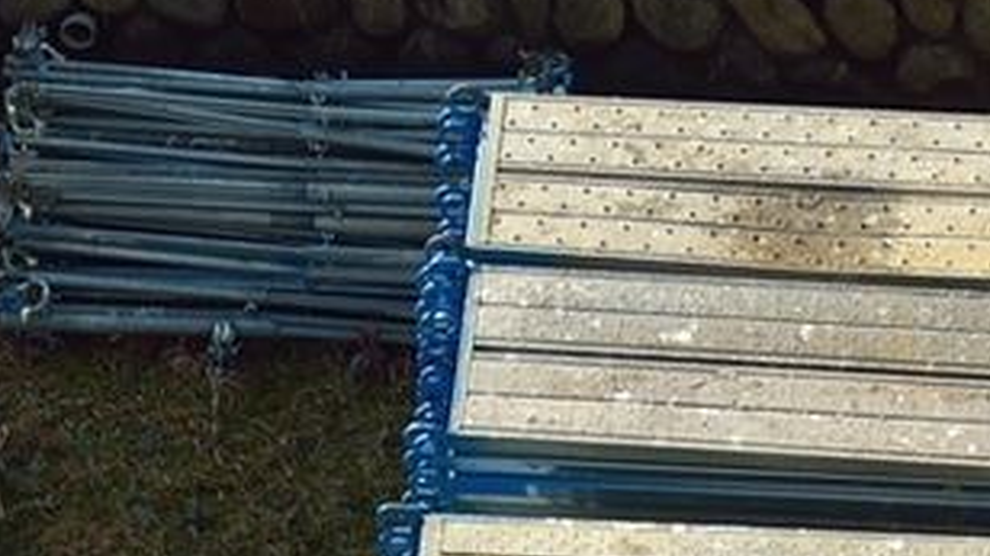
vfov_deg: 6.7
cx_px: 399
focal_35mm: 170
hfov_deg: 12.7
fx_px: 4461
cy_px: 1368
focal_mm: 26
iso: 100
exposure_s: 1/500
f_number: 5.6
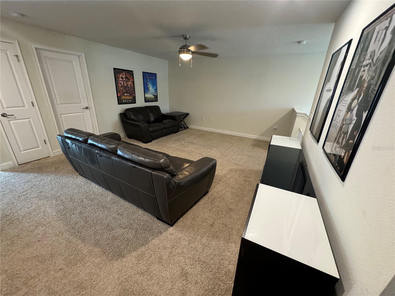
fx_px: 160
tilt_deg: -21.8
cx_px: 198
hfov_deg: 102.1
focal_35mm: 14
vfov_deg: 85.7
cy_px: 148
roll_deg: -3.1
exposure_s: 1/60
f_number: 2.2
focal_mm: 2.22
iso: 640
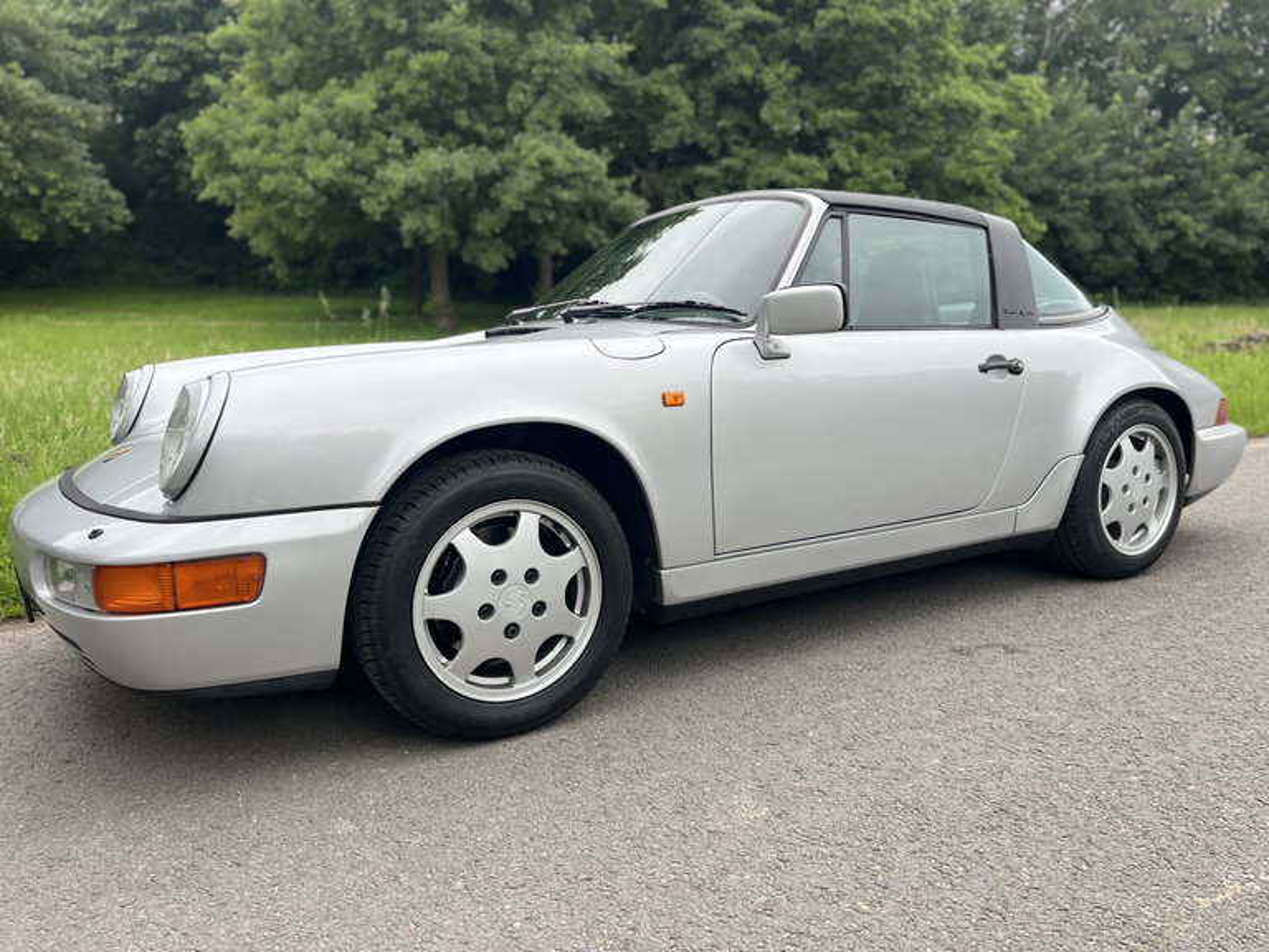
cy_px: 476
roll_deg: -1.4
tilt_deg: -10.7
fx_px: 953
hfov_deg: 67.3
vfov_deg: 53.1
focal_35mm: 26
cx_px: 634
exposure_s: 1/397
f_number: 1.6
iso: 50
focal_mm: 5.1
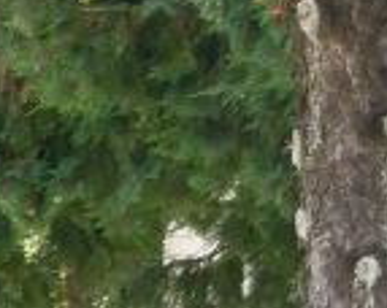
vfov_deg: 1.2
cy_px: -66
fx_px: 14652
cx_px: 912
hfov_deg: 1.5
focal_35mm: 1281
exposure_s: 1/80
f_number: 5.4
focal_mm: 31.3
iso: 125
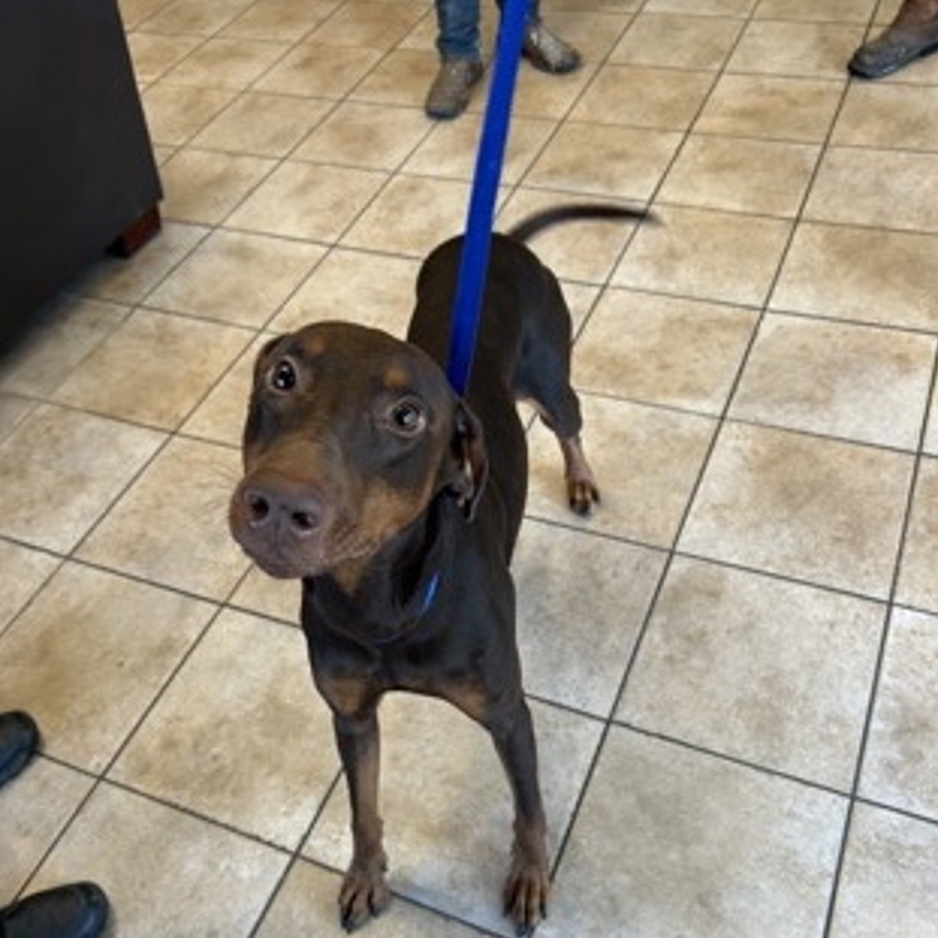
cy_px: 561
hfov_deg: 52.5
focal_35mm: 31
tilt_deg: -49.0
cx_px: 466
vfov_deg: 52.2
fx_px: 950
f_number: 1.5
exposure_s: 1/60
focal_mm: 5.7
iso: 80
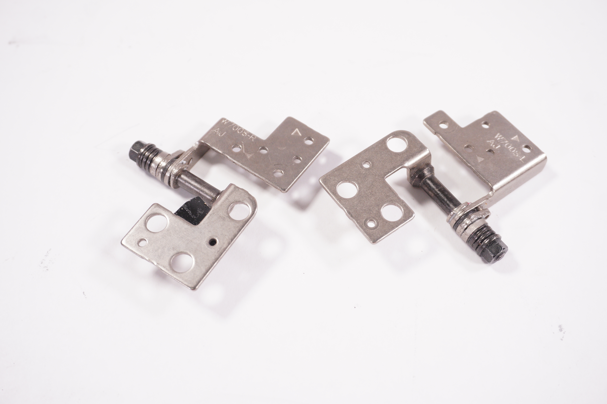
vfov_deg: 31.8
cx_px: 304
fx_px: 708
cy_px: 202
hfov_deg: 46.4
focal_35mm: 42
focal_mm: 28
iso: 640
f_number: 5.6
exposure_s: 1/200
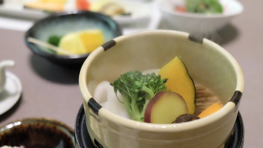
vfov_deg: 22.1
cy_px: 98
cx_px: 149
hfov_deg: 38.4
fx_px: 377
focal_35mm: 54
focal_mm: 26.5
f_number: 3.2
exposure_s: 1/150
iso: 6400
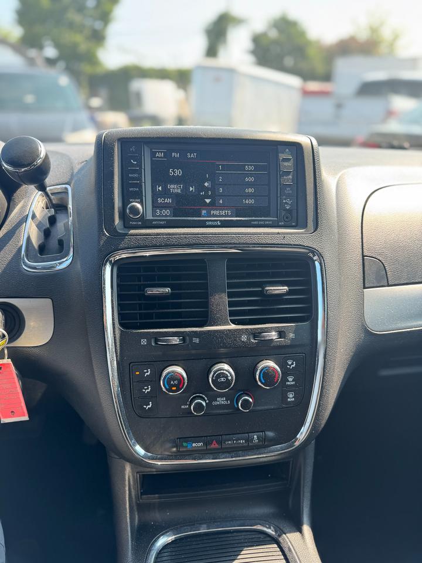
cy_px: 282
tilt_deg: -23.3
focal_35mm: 24
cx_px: 211
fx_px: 390
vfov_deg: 71.6
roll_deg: +0.4
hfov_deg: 56.8
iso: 100
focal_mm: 6.76
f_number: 1.78
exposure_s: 1/172
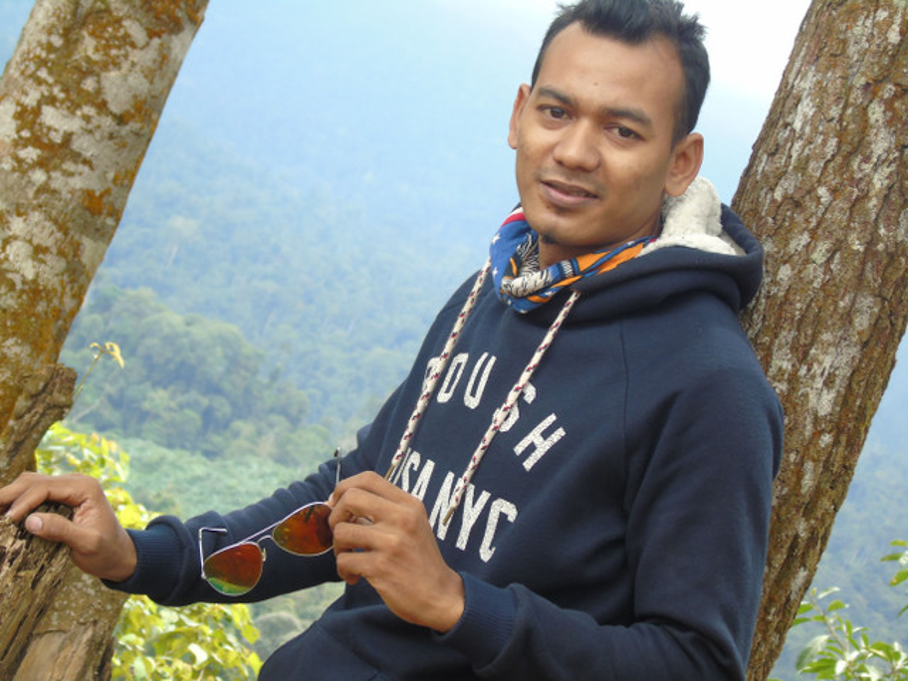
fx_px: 3253
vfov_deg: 12.0
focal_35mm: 124
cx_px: 454
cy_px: 340
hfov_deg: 15.9
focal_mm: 22
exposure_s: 1/100
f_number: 4.6
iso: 160
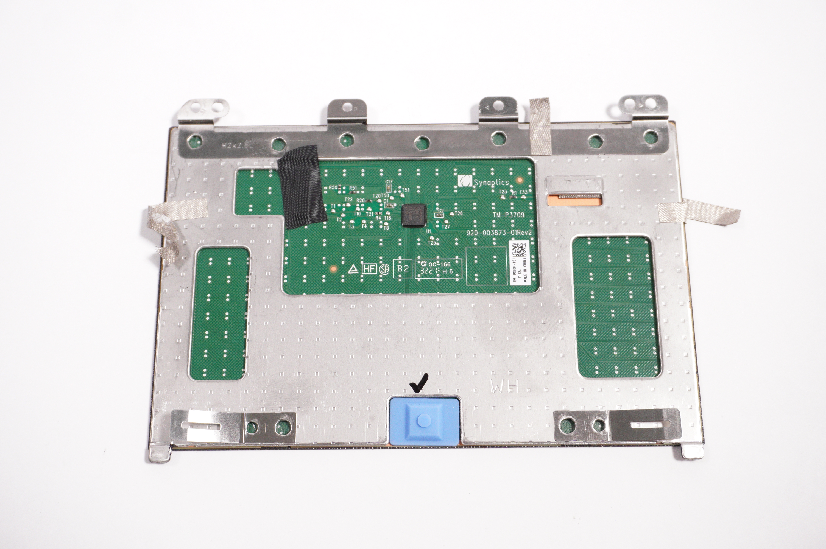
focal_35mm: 42
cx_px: 413
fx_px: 963
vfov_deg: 31.8
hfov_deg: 46.4
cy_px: 274
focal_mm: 28
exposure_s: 1/200
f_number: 5.6
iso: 1600
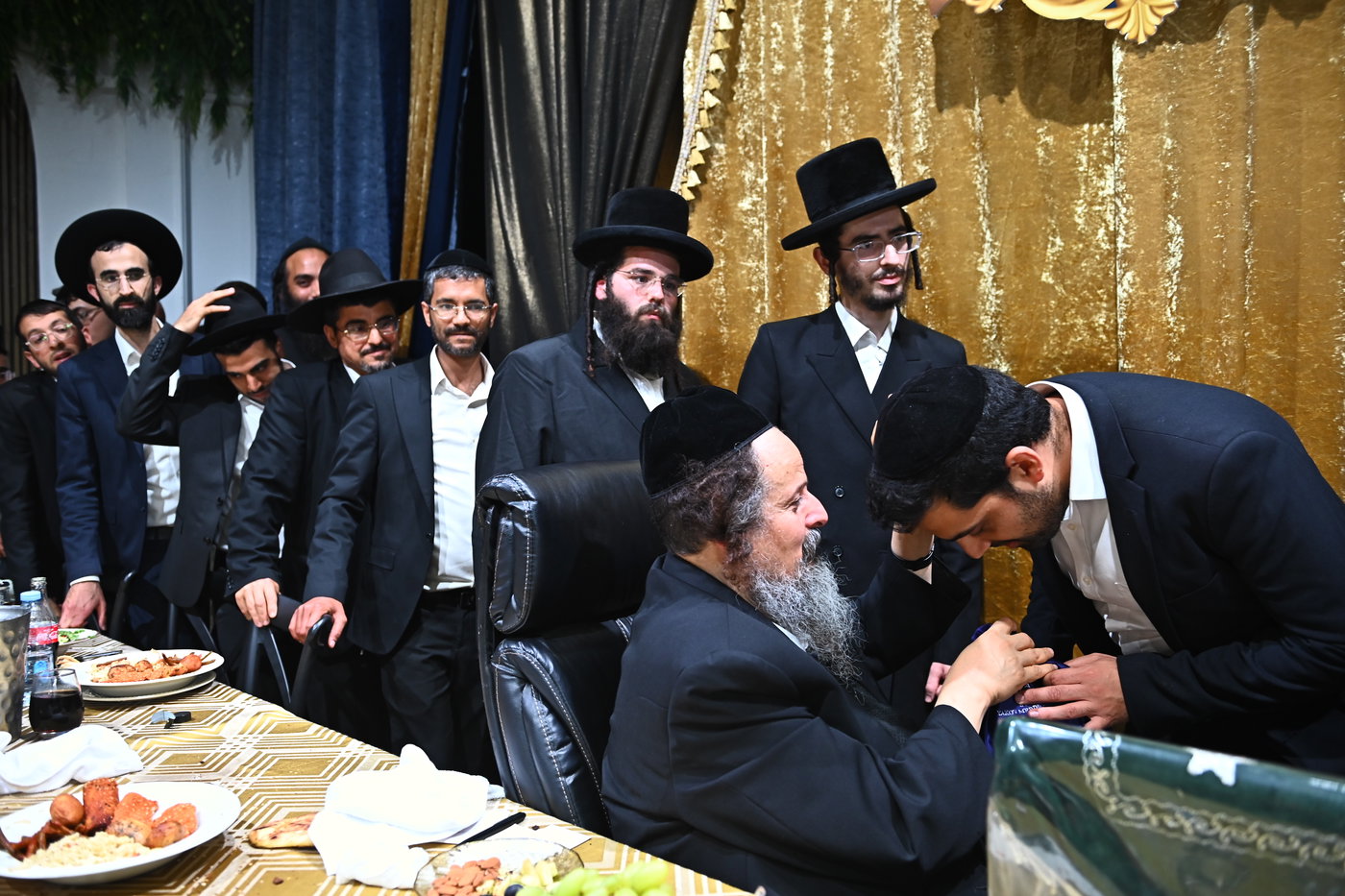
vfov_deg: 46.4
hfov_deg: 65.5
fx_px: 1046
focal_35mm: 28
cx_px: 672
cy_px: 448
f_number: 3.5
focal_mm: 28
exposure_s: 1/200
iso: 1250
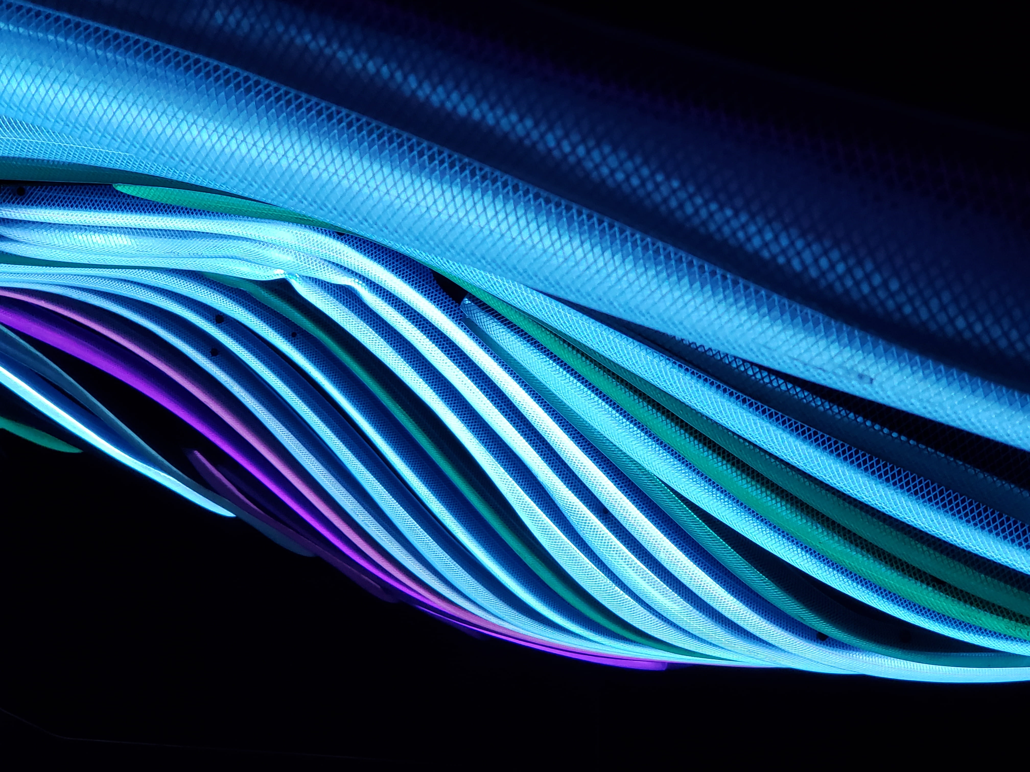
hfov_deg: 36.8
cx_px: 515
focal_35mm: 52
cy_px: 386
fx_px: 1547
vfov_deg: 28.0
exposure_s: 1/30
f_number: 2.4
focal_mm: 6
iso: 125
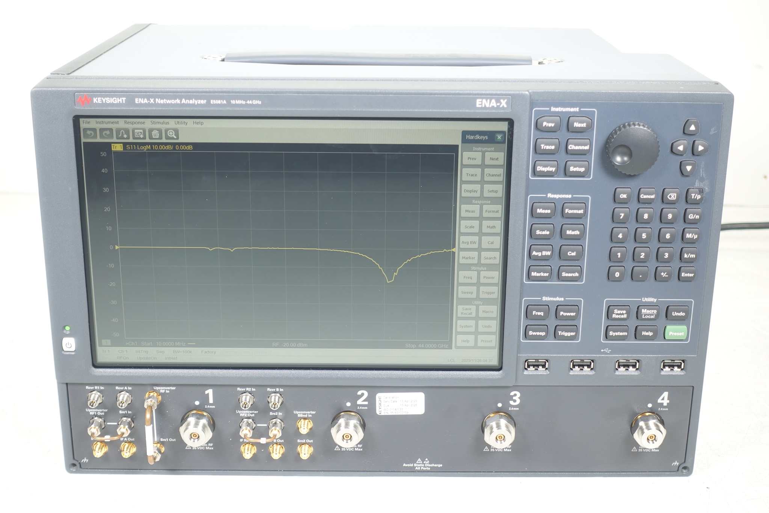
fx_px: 1324
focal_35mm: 62
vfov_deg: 21.9
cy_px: 256
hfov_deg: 32.4
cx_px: 384
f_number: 3.2
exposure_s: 1/80
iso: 125
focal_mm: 22.77
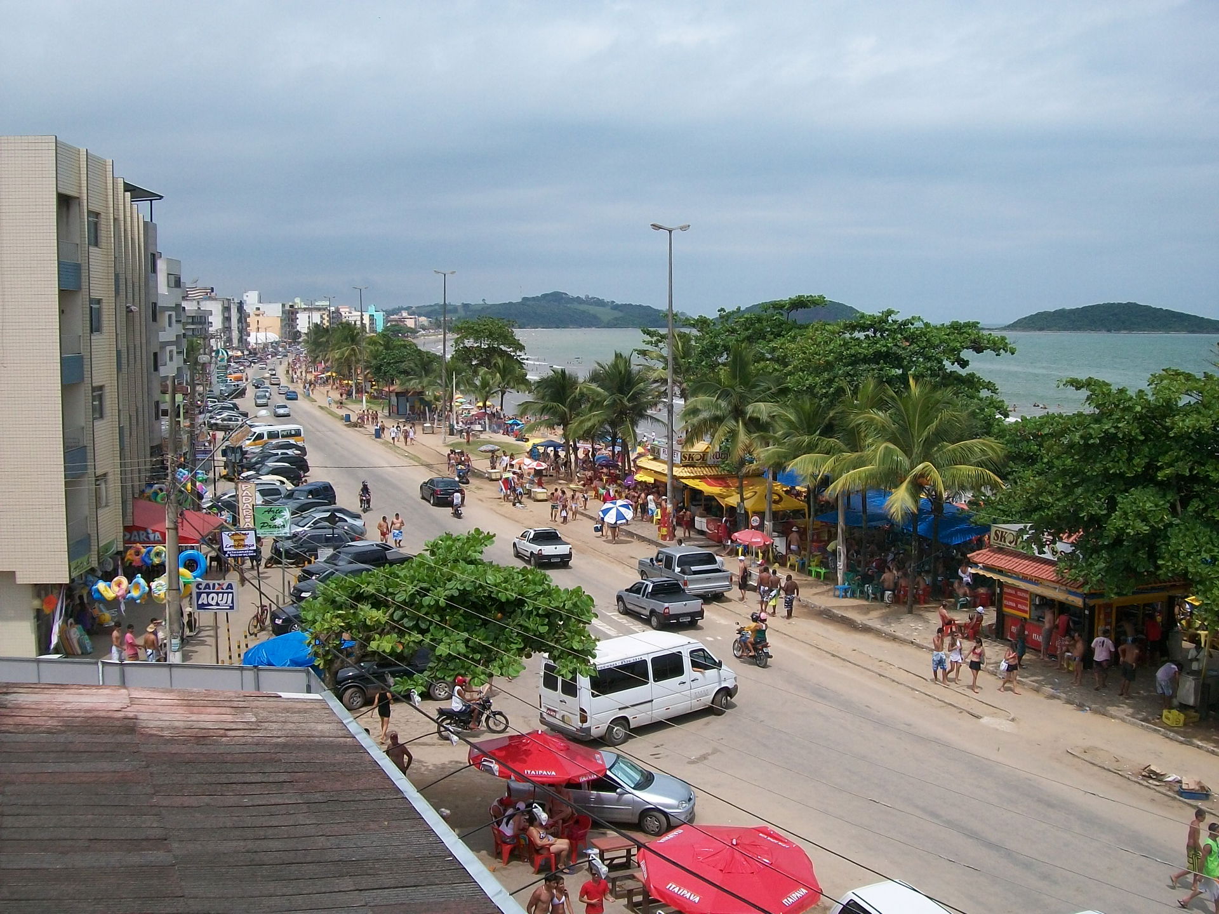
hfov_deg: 51.4
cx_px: 610
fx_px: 1268
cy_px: 457
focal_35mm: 36
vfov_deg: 39.7
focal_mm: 6
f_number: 4.8
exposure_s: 1/800
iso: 80
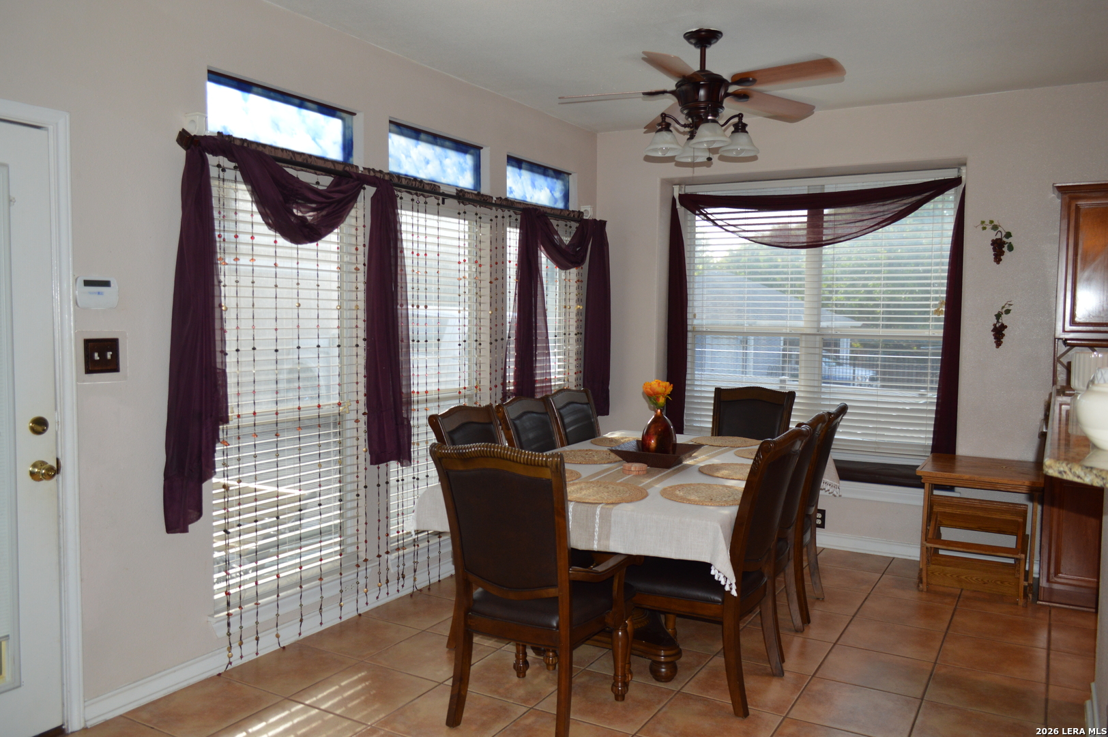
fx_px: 830
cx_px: 554
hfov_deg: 67.4
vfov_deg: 47.9
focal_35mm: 27
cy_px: 368
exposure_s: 1/60
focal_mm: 18
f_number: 3.5
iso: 400
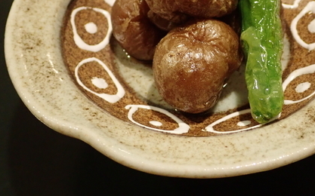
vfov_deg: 22.1
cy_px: 49
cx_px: 214
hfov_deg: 34.7
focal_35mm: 58
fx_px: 498
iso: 800
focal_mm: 6.86
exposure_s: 1/30
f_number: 2.7
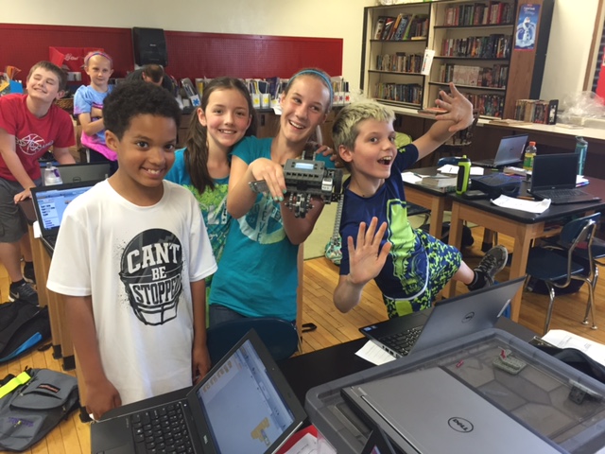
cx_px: 302
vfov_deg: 48.2
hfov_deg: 61.7
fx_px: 507
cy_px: 227
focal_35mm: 29
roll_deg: -1.4
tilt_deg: -18.2
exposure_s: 1/30
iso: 100
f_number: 2.2
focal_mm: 4.15
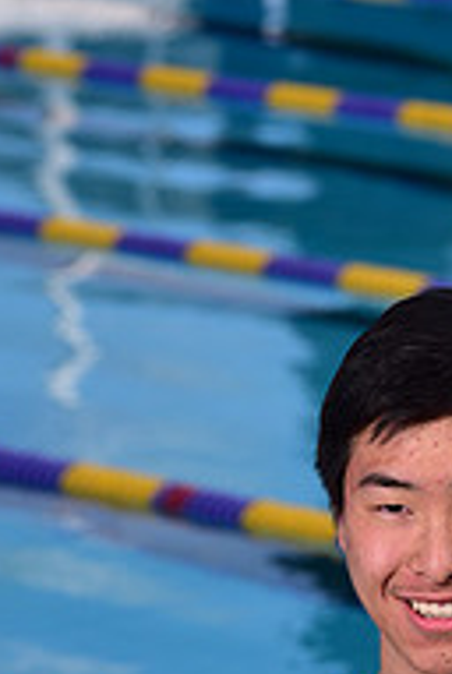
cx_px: 500
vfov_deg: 5.0
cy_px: 790
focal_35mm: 409
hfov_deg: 3.4
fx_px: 7674
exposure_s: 1/250
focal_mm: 135
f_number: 7.1
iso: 80
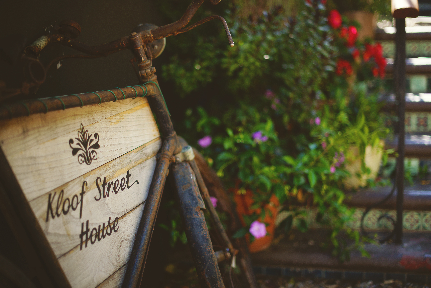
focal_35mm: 50
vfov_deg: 27.0
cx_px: 216
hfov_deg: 39.6
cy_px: 144
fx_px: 599
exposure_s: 1/640
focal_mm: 50
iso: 100
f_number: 1.4
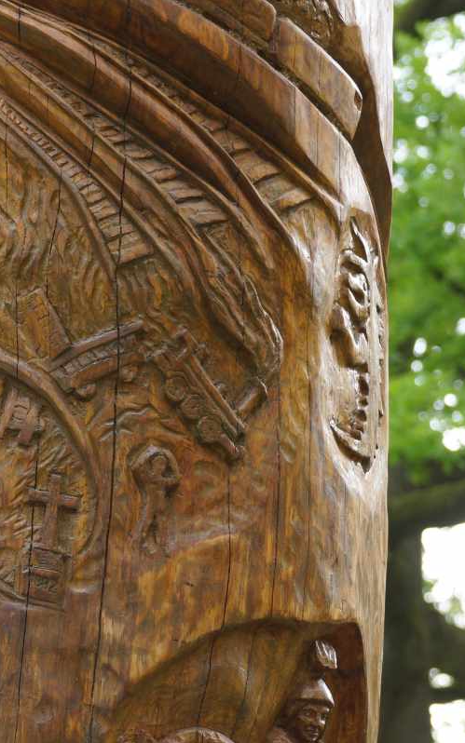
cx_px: 5
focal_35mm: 230
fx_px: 4662
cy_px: 372
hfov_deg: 5.7
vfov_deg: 9.1
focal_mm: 100
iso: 400
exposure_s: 1/160
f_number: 5.6
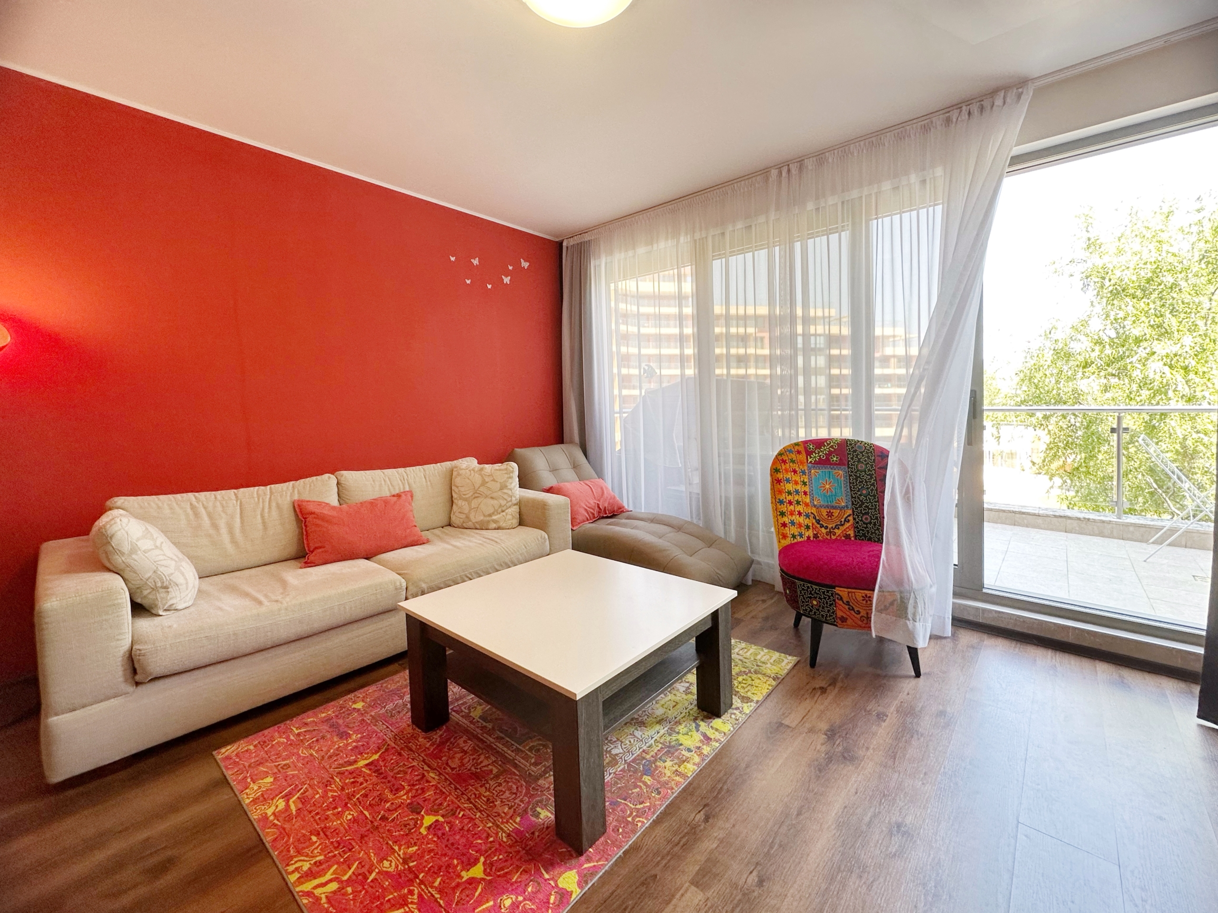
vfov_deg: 85.7
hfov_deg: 102.1
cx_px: 609
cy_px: 456
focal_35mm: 14
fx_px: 493
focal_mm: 2.22
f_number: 2.2
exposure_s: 1/99
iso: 80
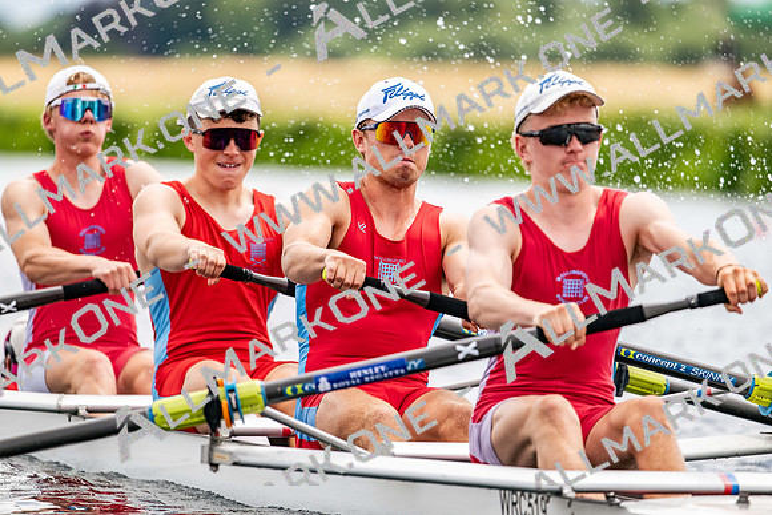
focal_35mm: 400
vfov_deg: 3.4
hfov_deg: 5.2
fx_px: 8579
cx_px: 386
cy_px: 258
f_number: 4.5
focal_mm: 400
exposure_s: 1/2500
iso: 360
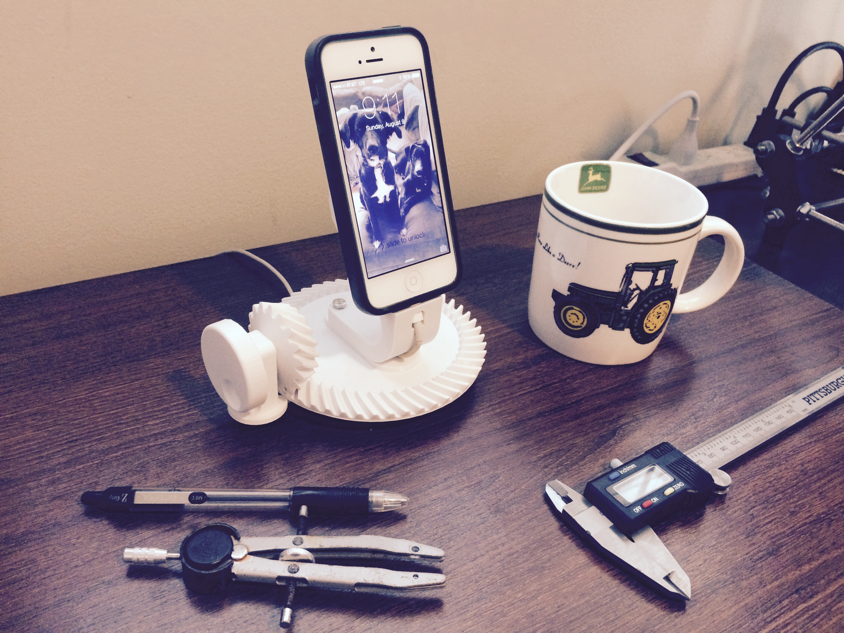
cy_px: 316
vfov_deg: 48.2
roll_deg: -2.6
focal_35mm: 29
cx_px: 422
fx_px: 707
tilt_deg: -33.3
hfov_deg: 61.7
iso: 250
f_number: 2.2
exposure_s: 1/30
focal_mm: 4.15
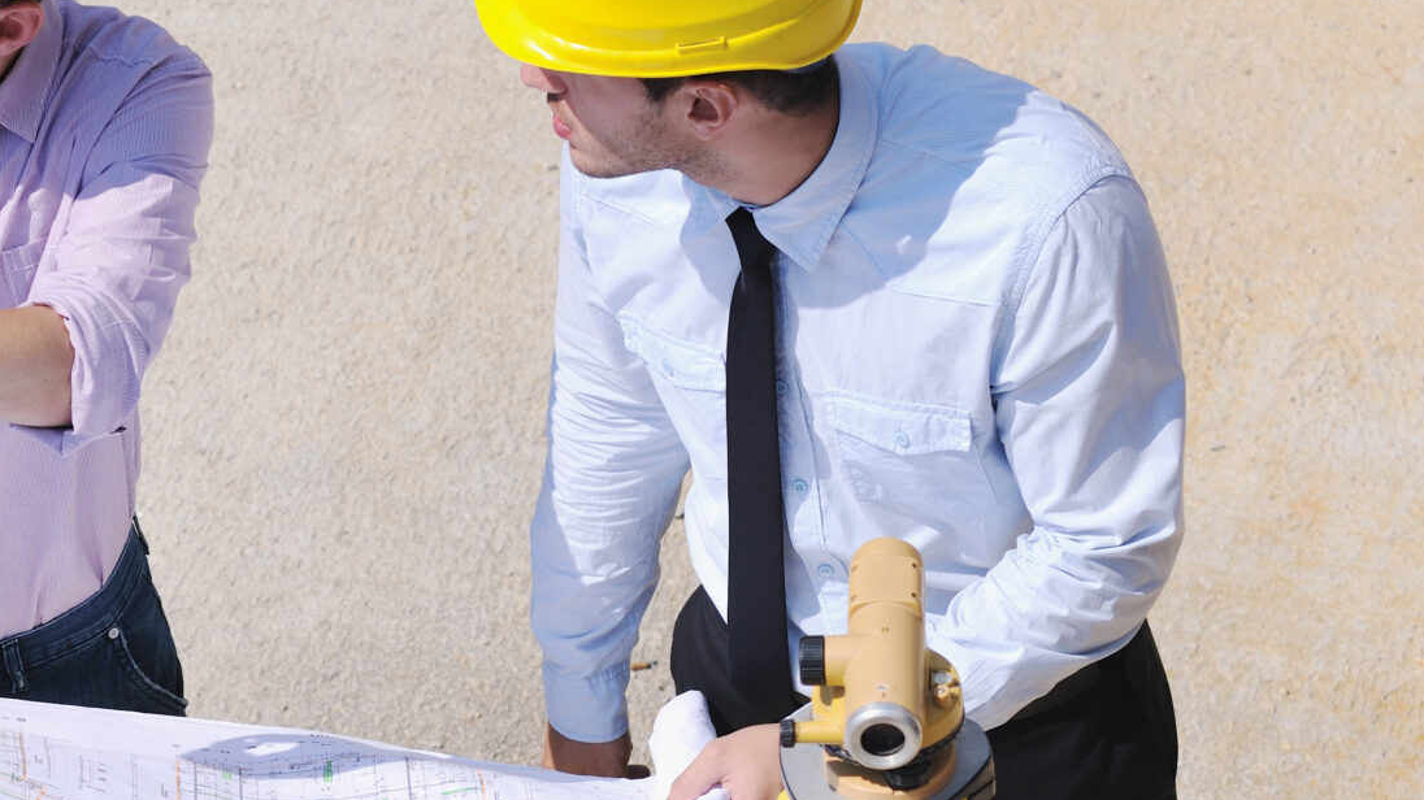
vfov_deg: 5.8
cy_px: 740
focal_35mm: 208
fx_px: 7852
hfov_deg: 10.3
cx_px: -12
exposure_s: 1/400
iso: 50
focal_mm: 85
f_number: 6.3
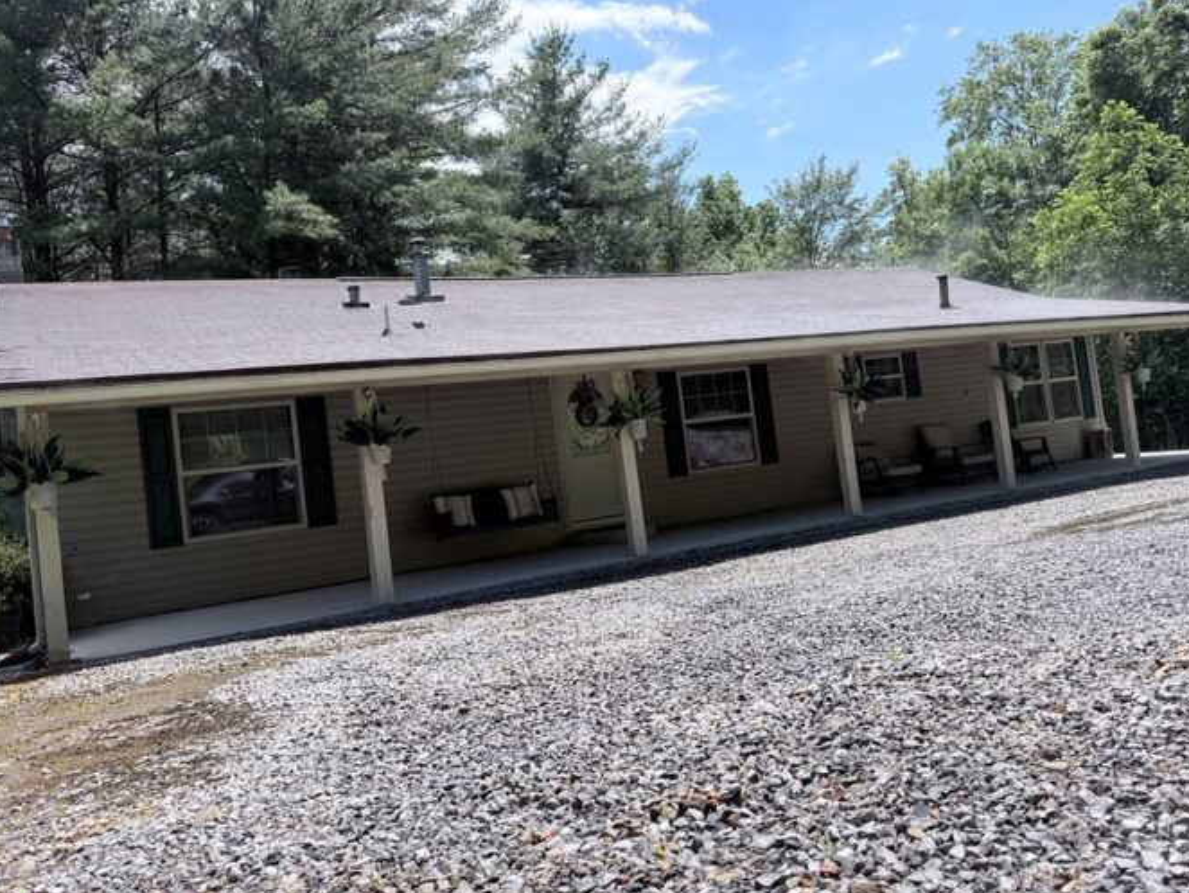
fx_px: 996
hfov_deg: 61.5
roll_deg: +7.1
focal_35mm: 29
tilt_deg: +2.9
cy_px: 408
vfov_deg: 48.2
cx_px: 652
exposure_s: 1/3759
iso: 80
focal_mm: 6.76
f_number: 1.78
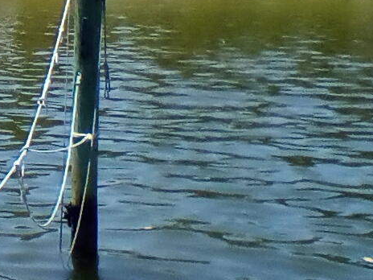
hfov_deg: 17.1
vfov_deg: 13.7
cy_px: 42
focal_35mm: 107
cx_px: -137
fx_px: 1153
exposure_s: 1/1282
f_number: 2.4
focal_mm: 2.38
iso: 106
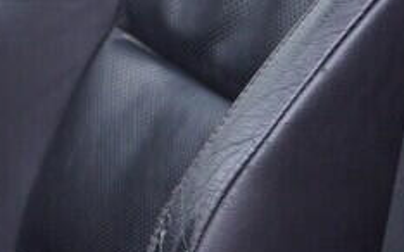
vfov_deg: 5.7
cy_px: -262
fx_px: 2487
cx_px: -675
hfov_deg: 8.3
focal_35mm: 226
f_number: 3.2
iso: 125
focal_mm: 24
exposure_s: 1/50
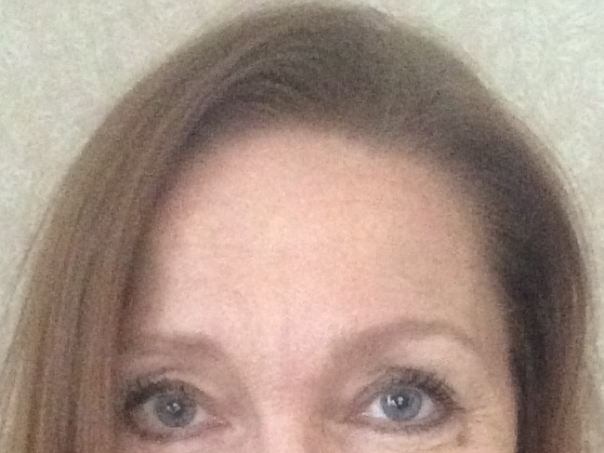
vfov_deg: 24.1
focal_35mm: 58
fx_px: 1012
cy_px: 456
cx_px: 314
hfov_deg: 33.2
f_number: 2.4
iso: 1600
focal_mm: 2.15
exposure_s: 1/17
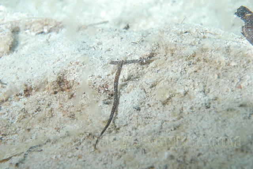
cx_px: 126
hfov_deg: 19.4
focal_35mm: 105
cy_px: 84
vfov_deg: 13.1
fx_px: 739
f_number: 10
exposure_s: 1/250
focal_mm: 70
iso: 100
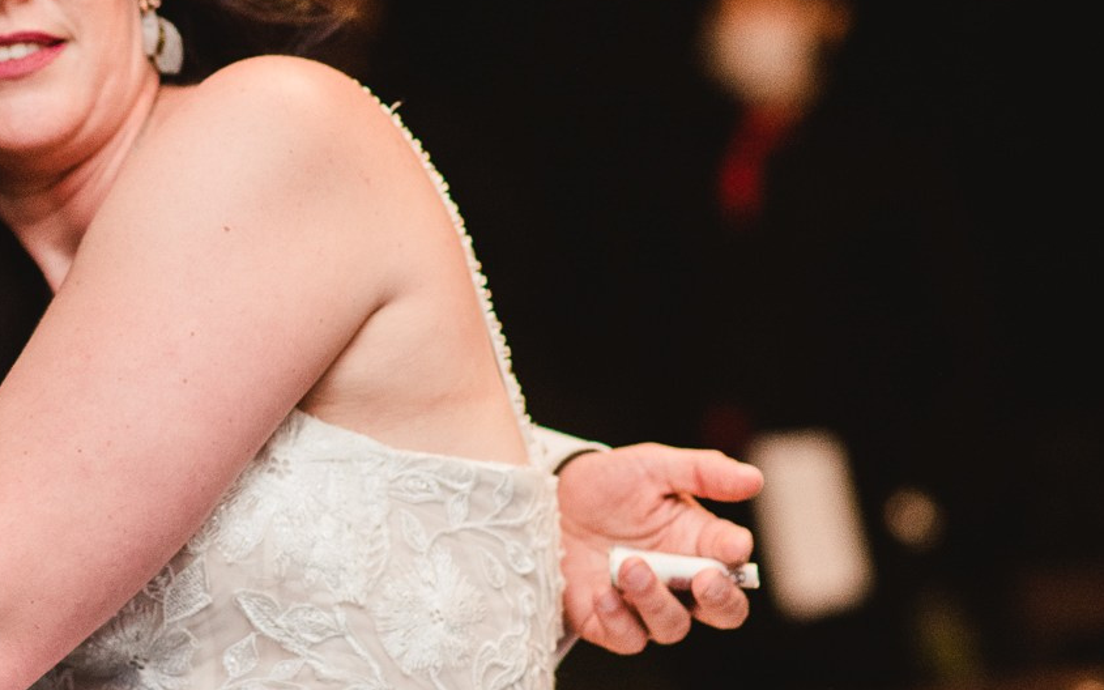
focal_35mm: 210
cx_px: 33
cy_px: 163
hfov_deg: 9.9
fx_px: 6318
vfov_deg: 6.2
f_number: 2.8
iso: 1250
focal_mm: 85
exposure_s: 1/125
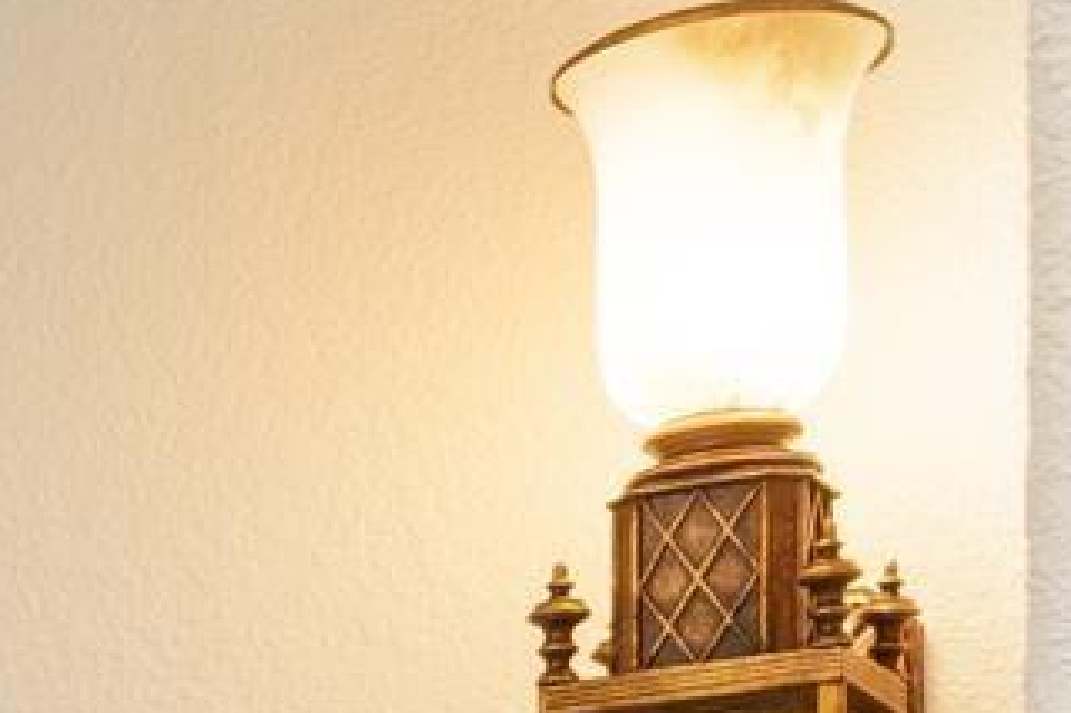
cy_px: 1910
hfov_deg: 9.7
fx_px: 4981
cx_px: -2065
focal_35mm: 168
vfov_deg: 7.5
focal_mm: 14.3
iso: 400
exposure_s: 1/2
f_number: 7.1
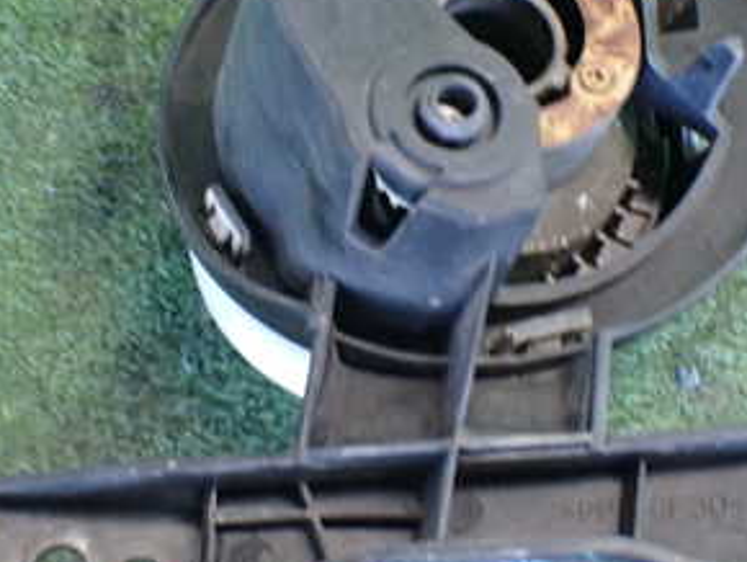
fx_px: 1339
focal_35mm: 62
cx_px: 417
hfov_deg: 31.1
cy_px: 211
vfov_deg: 23.6
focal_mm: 5.4
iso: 800
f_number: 2.3
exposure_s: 1/40
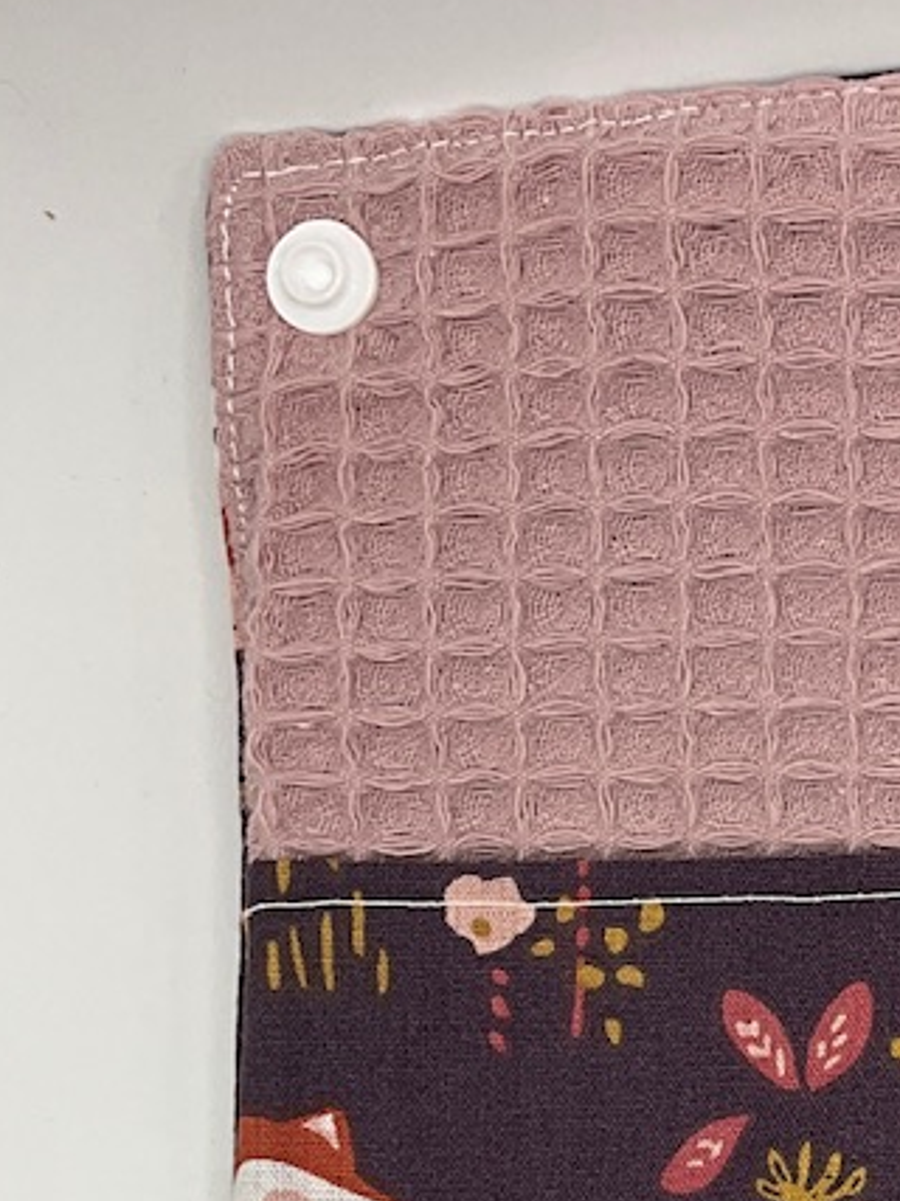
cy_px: 1125
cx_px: 1178
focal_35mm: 87
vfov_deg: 21.9
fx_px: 3017
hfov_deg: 16.1
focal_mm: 3
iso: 20
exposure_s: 1/192
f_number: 1.8
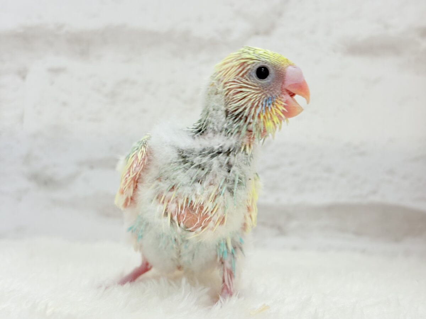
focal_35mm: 52
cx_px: 213
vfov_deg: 28.0
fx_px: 640
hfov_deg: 36.8
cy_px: 160
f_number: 1.6
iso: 64
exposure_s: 1/100
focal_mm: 5.96
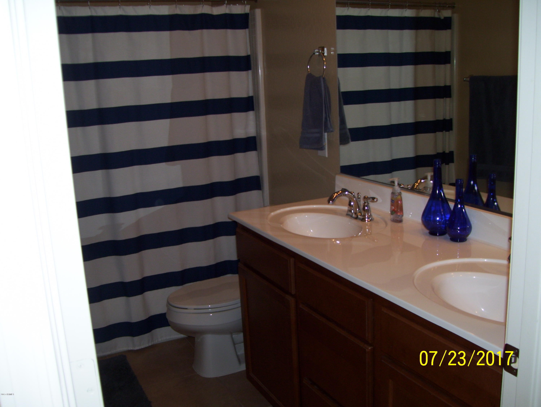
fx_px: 563
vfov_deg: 39.7
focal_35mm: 36
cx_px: 270
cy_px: 204
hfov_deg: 51.3
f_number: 2.7
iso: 80
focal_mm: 6
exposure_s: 1/60
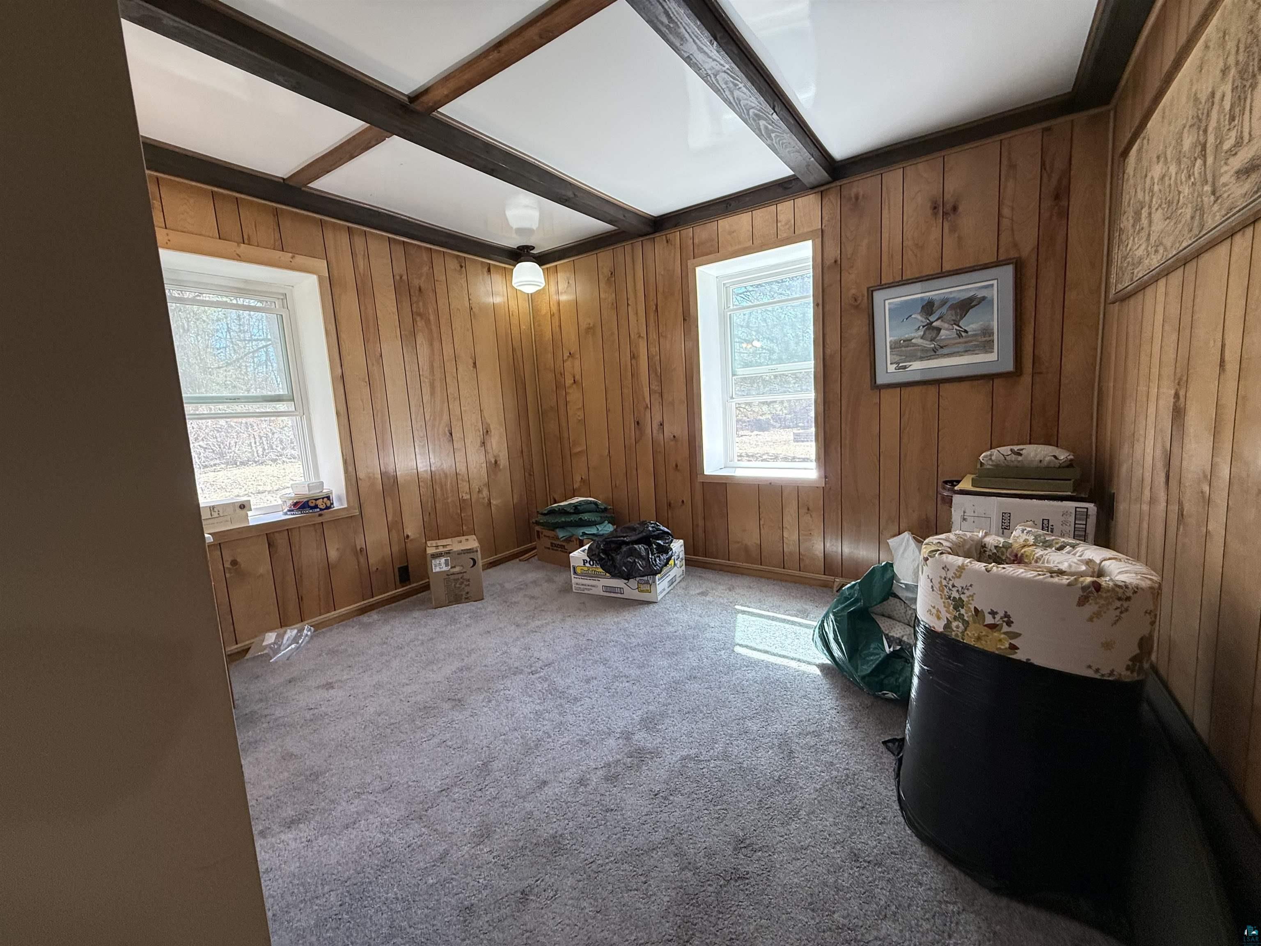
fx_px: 510
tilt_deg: -6.8
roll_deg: +3.3
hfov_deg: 102.1
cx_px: 630
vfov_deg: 85.7
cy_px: 473
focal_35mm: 14
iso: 200
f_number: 2.2
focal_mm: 2.22
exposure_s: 1/120
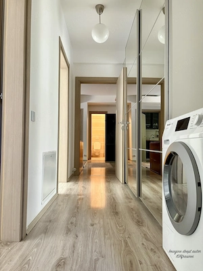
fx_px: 203
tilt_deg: +2.7
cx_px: 102
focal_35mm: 26
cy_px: 136
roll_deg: -0.4
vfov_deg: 67.3
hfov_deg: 53.1
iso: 320
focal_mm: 5.96
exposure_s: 1/50
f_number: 1.6
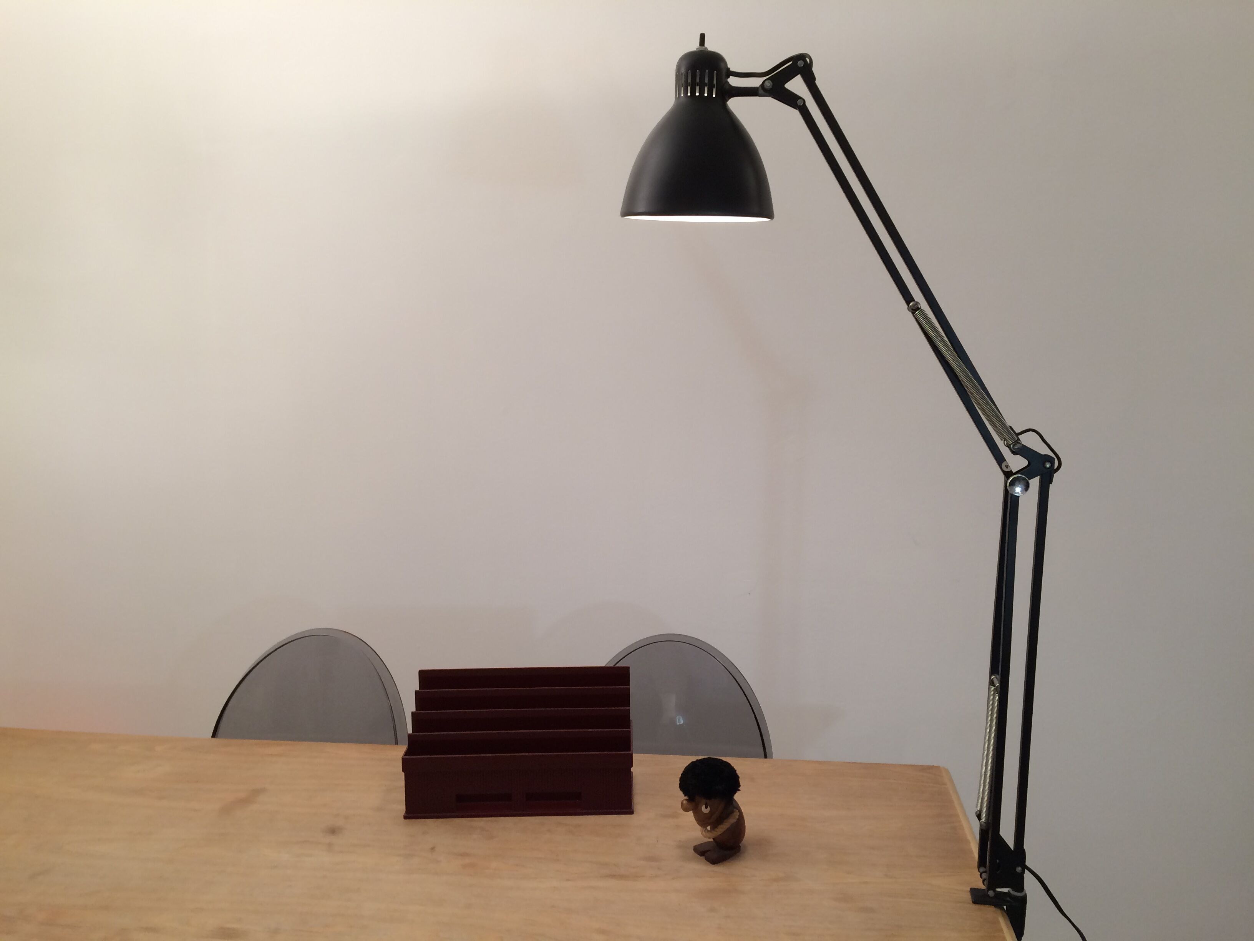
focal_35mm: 29
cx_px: 627
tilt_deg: -8.4
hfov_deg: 61.7
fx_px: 1051
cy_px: 470
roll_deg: -0.2
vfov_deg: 48.2
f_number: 2.2
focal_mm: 4.15
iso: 40
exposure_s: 1/33
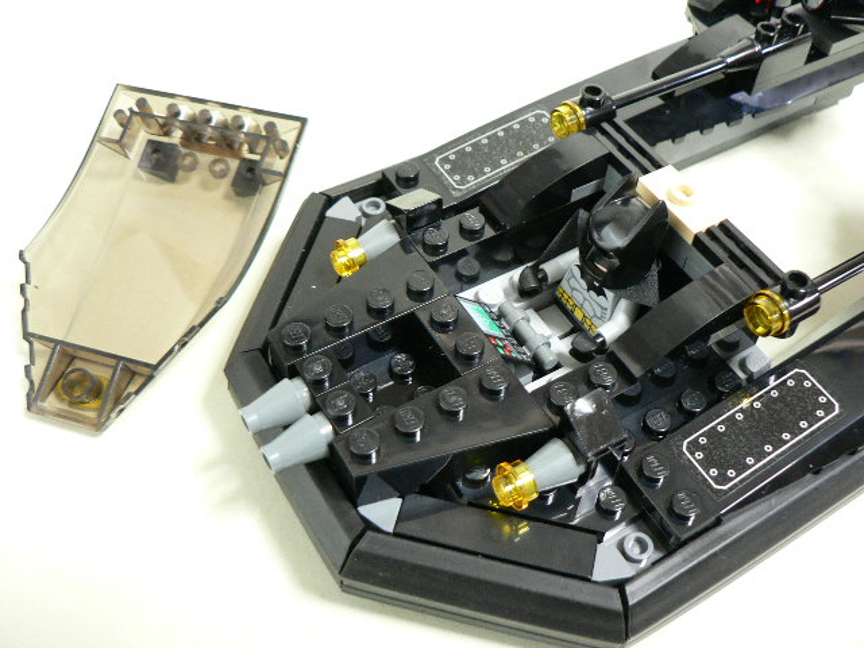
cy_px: 324
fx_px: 899
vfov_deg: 39.7
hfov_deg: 51.4
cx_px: 432
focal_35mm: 36
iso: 200
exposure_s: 1/6
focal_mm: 6
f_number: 2.8
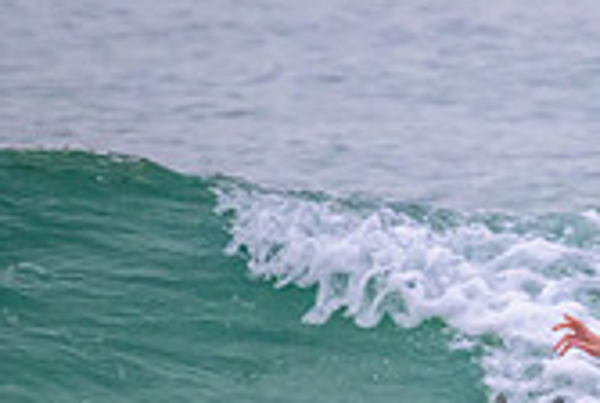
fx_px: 46348
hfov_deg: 0.7
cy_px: 419
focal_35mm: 2776
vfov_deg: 0.5
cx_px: 866
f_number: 11
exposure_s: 1/800
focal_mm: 800
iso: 8000
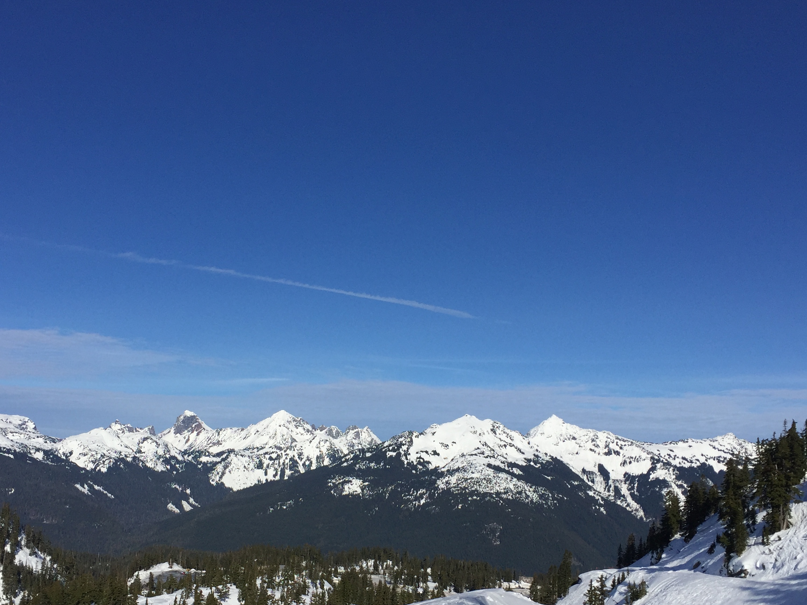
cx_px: 369
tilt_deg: +5.4
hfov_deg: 45.7
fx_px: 956
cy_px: 396
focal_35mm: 41
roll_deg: -4.6
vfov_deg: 34.9
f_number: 2.2
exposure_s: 1/5650
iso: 32
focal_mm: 4.15
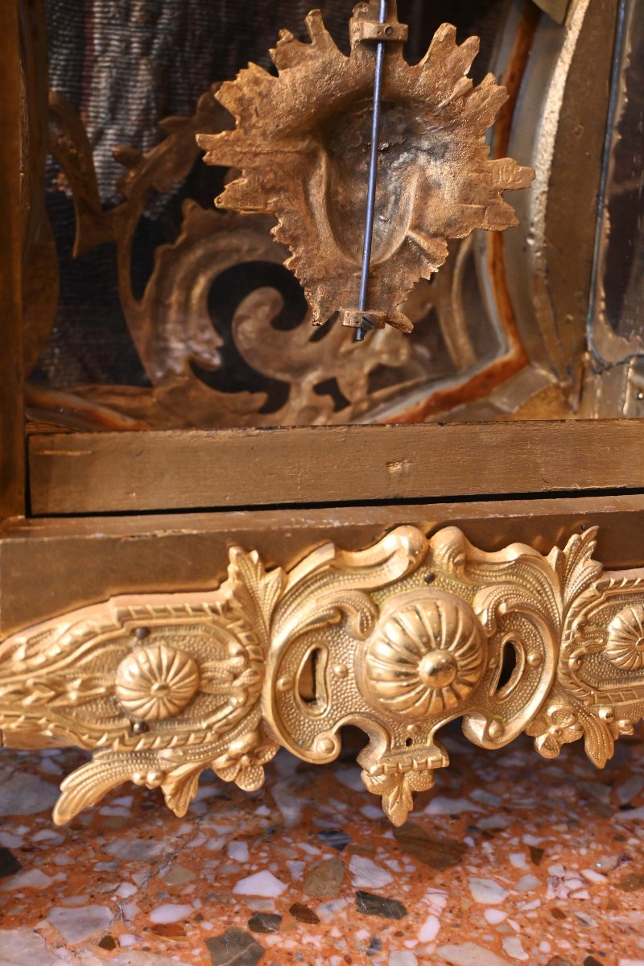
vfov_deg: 49.6
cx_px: 322
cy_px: 483
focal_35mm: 39
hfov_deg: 34.2
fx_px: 1046
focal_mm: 26
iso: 2000
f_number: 4.5
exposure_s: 1/125
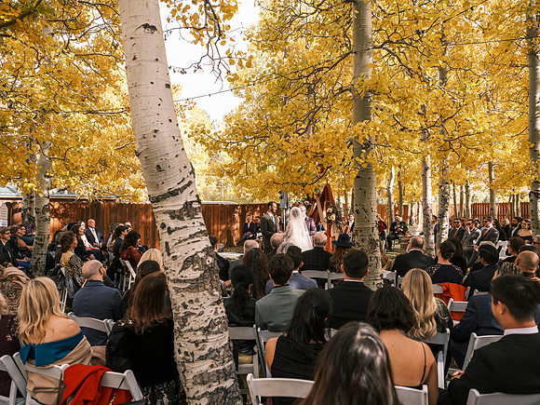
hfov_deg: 69.4
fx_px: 390
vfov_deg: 54.9
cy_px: 202
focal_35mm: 25
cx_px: 270
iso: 100
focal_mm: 32
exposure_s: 1/125
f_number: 4
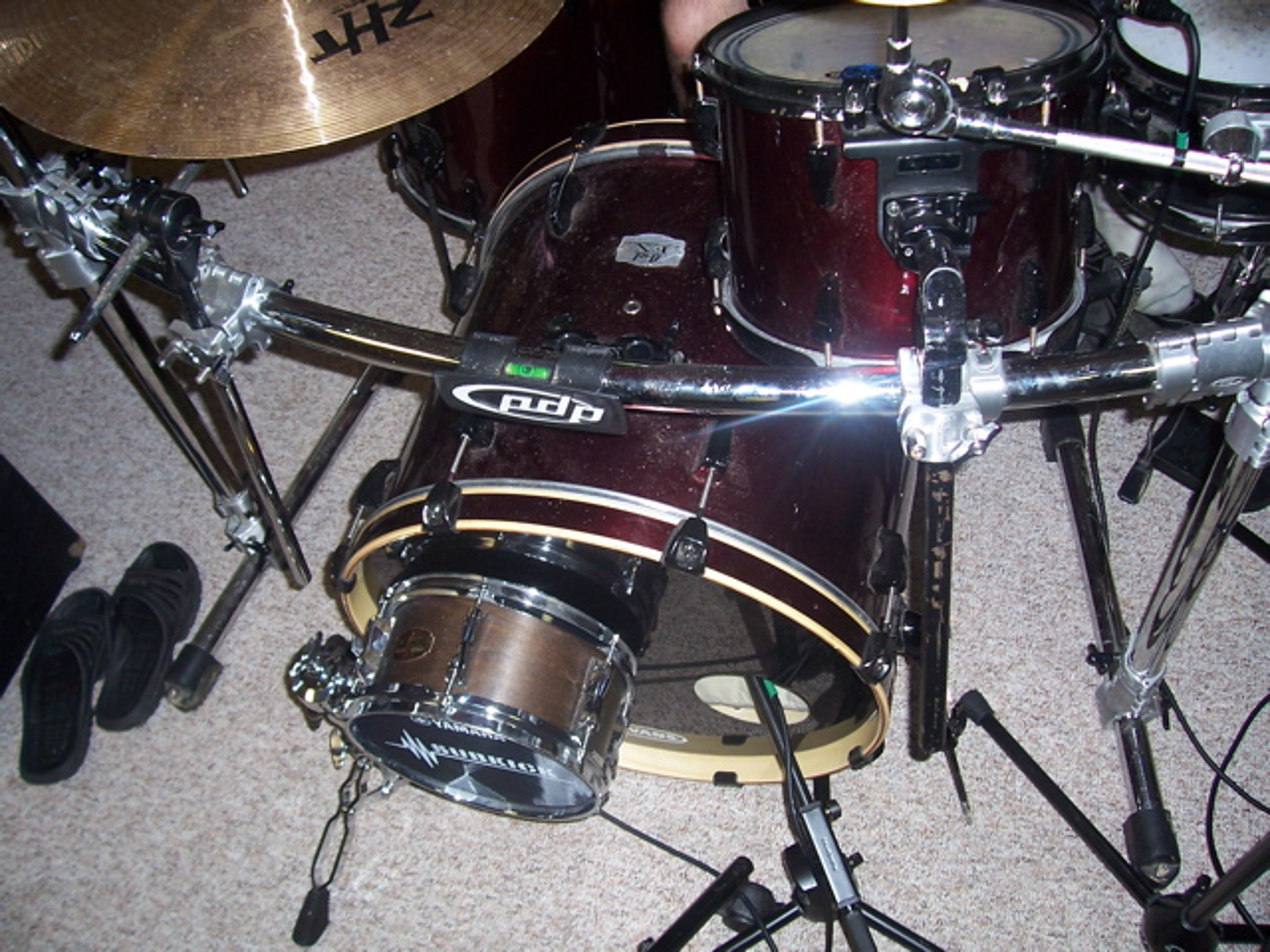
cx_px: 635
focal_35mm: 34
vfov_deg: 41.8
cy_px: 476
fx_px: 1247
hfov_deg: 54.0
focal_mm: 5.6
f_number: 2.7
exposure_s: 1/60
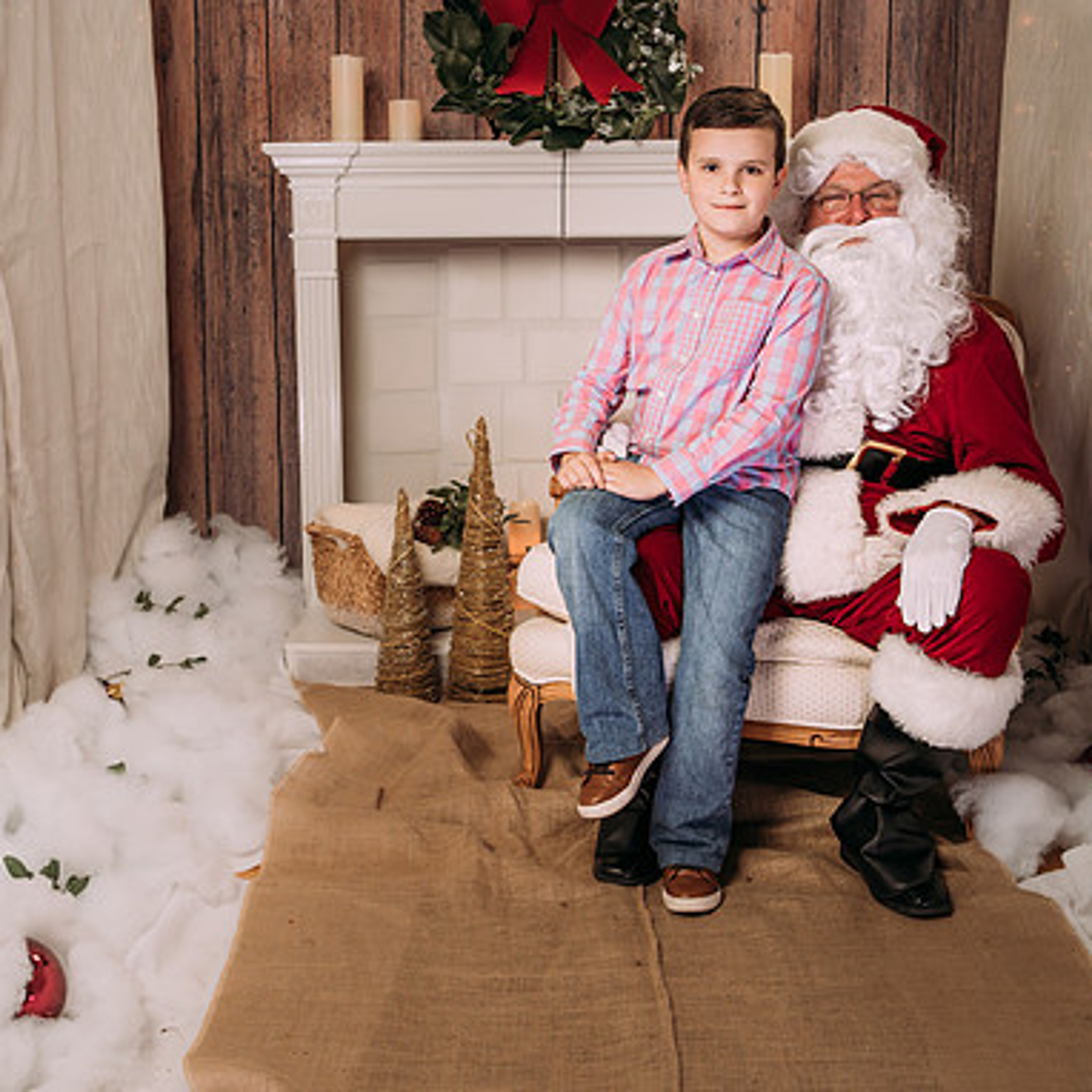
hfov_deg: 34.6
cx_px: 441
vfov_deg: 34.7
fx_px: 1749
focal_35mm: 49
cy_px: 532
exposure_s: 1/100
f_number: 5
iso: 100
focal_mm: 35
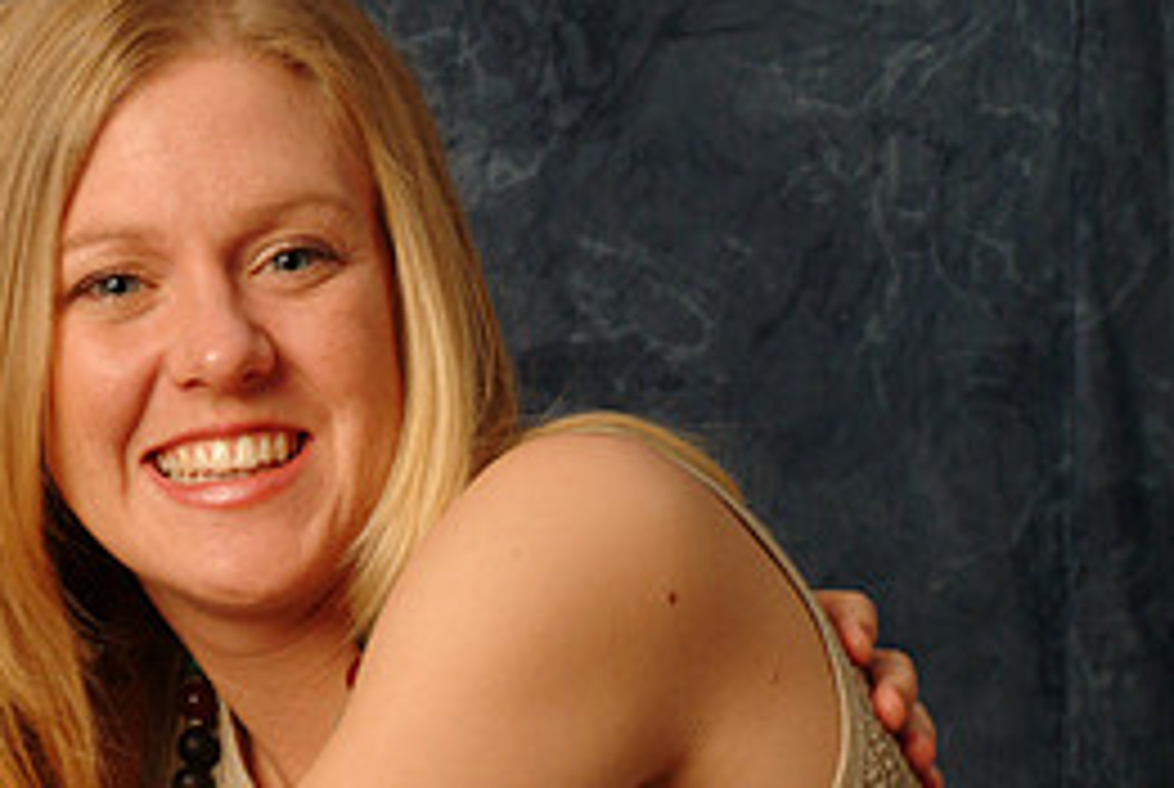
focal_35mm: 263
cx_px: -67
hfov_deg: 7.8
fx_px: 8595
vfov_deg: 5.2
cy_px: 329
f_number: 13
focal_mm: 79
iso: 400
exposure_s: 1/125
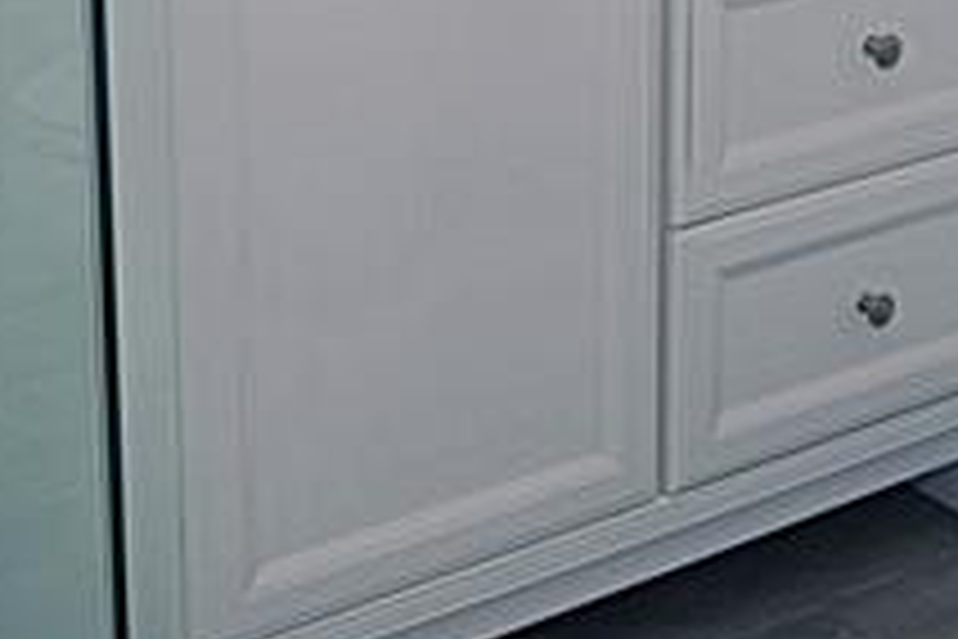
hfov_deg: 21.2
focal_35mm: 96
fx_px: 2554
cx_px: 616
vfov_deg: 13.5
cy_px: -288
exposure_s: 1/125
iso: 500
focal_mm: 20
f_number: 7.1
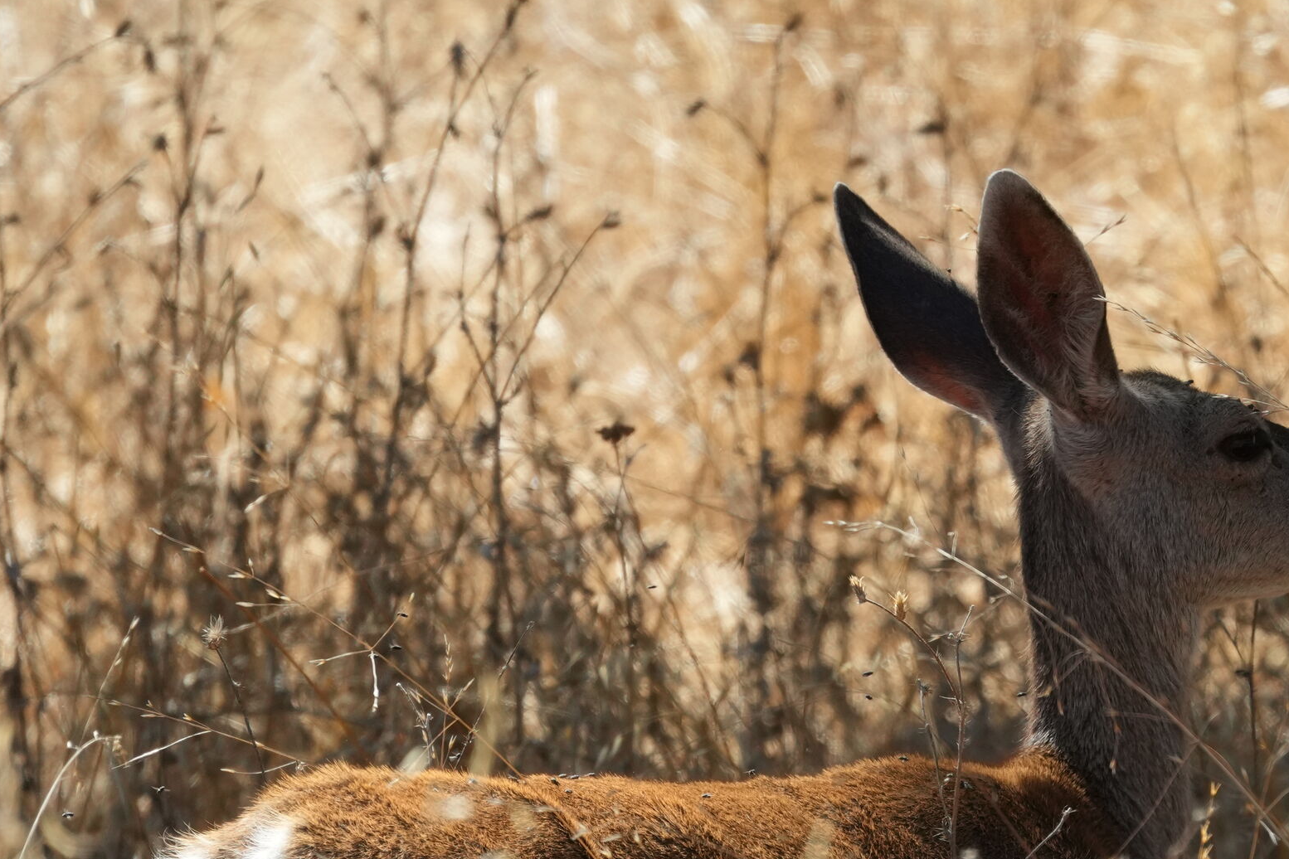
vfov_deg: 1.2
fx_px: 39813
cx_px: 1230
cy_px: 971
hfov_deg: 1.9
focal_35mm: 1112
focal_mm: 400
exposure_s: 1/1000
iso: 800
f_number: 6.3
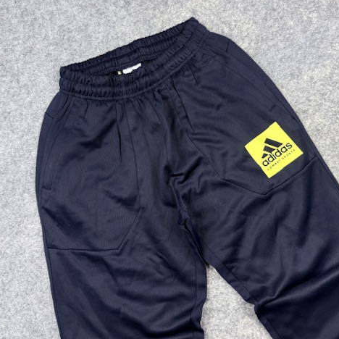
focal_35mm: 29
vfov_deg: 55.5
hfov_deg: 55.6
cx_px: 168
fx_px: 321
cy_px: 154
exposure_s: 1/100
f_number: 1.78
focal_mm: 6.76
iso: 100
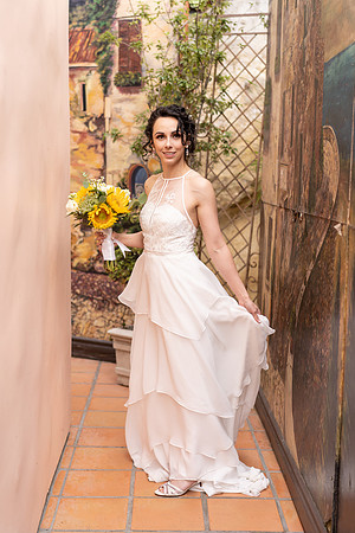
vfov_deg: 36.2
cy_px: 266
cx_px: 178
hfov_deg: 24.6
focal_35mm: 55
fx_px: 813
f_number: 2.5
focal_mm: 55
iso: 320
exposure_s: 1/500
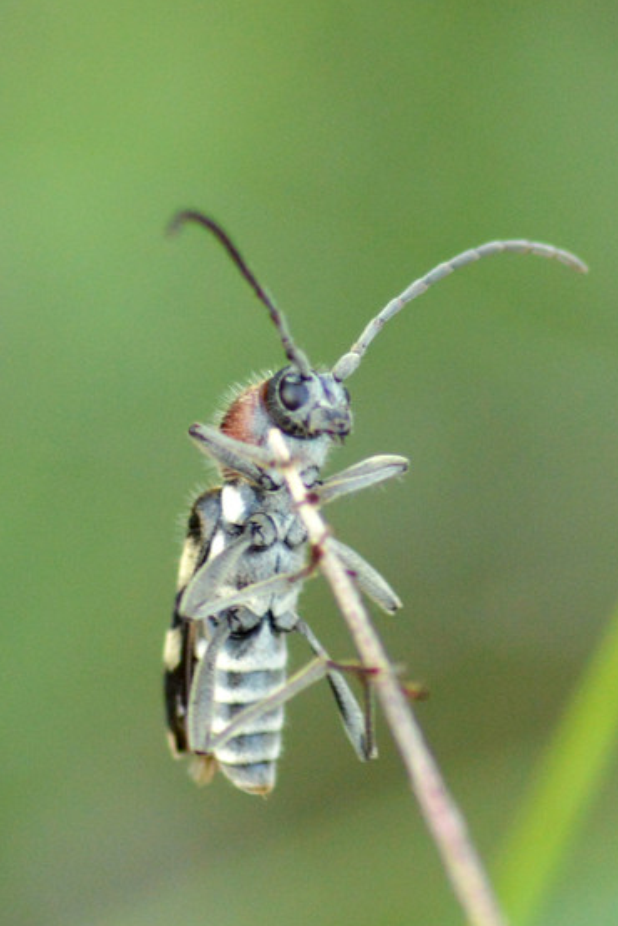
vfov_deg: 11.9
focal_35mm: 173
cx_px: 316
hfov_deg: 7.9
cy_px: 516
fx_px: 4454
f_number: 6.3
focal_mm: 100
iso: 800
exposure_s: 1/400
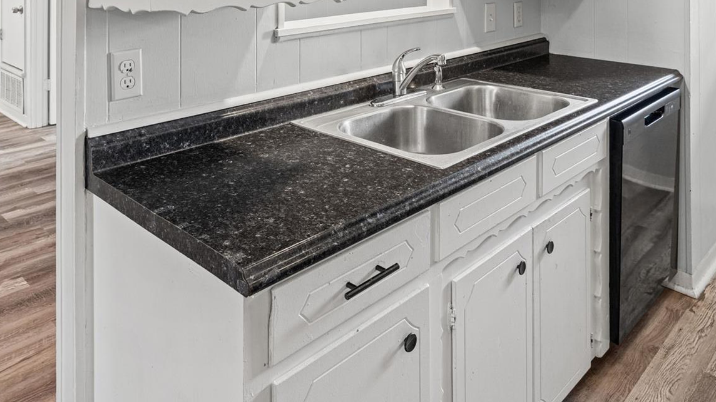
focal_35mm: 30
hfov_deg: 64.1
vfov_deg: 34.9
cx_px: 403
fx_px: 569
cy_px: -11
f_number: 8
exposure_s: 1/50
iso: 800
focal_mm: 16
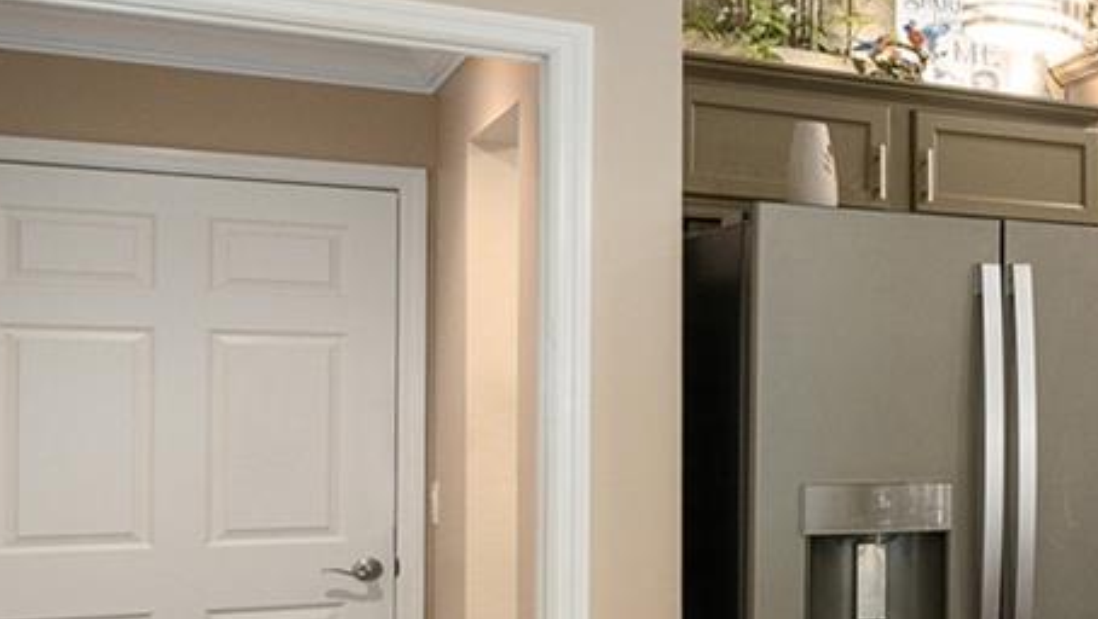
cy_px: 426
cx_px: 1857
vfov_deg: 20.3
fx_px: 1719
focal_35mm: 59
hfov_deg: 23.4
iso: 500
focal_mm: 16
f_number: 8
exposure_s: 1/8
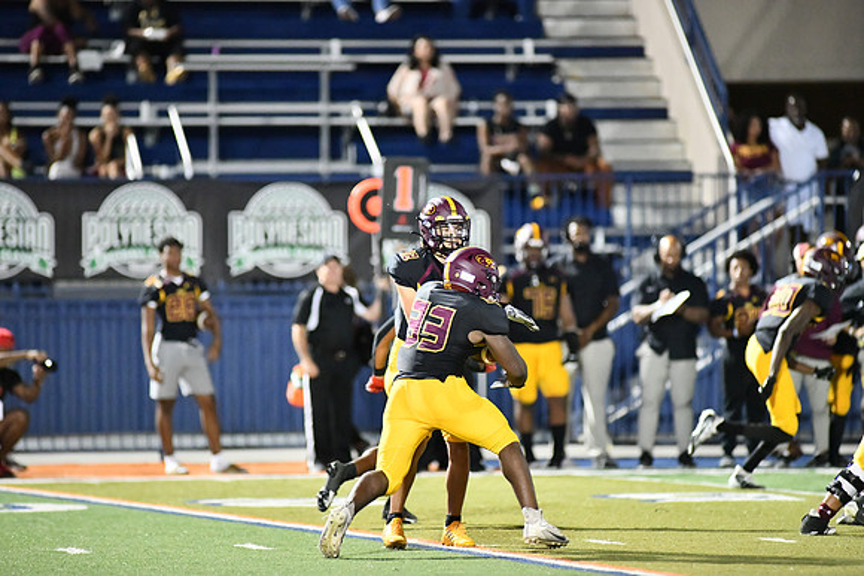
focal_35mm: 300
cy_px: 288
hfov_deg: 6.9
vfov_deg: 4.6
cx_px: 432
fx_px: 7201
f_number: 2.8
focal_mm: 300
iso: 11400
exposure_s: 1/1000
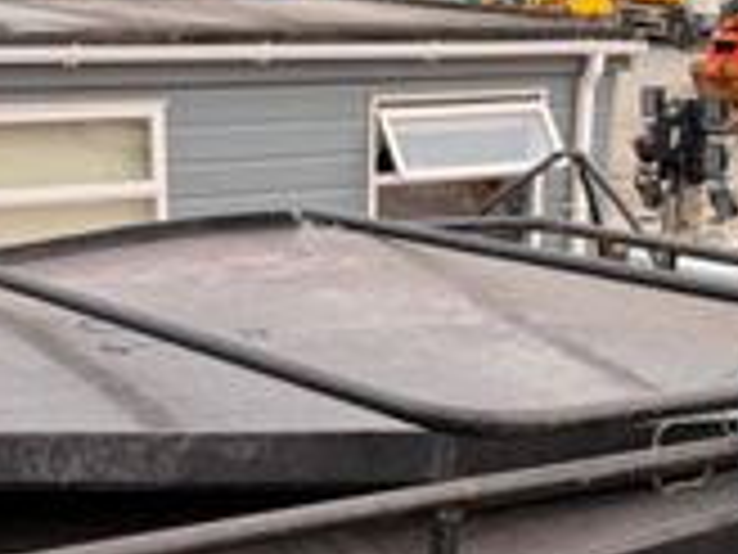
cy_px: 658
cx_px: 392
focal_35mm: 88
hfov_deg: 22.3
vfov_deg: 16.1
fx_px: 1876
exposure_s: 1/943
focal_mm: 6.76
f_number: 1.78
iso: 100
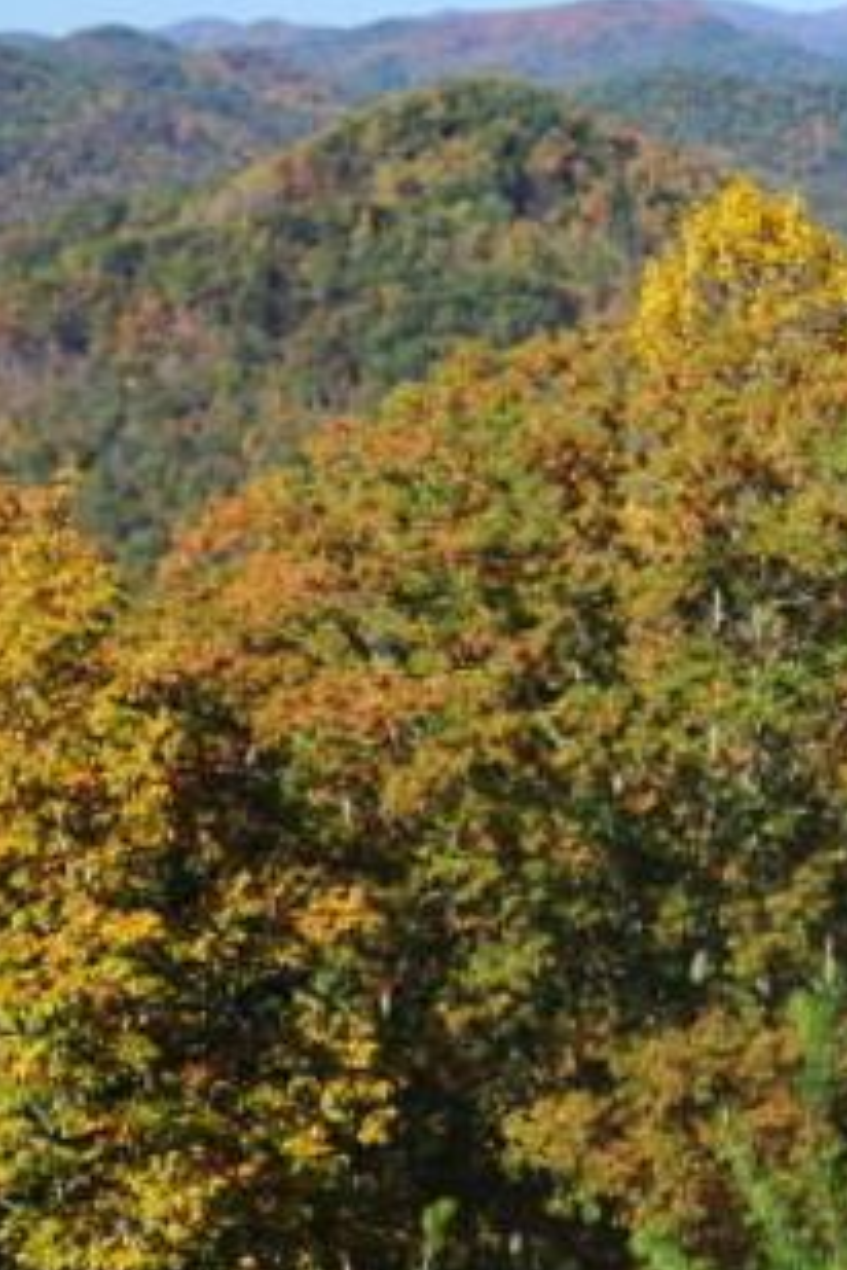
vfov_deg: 21.9
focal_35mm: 92
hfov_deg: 13.8
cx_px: 1332
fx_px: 3247
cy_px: 279
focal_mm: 6.9
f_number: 9.8
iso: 50
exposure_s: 1/100
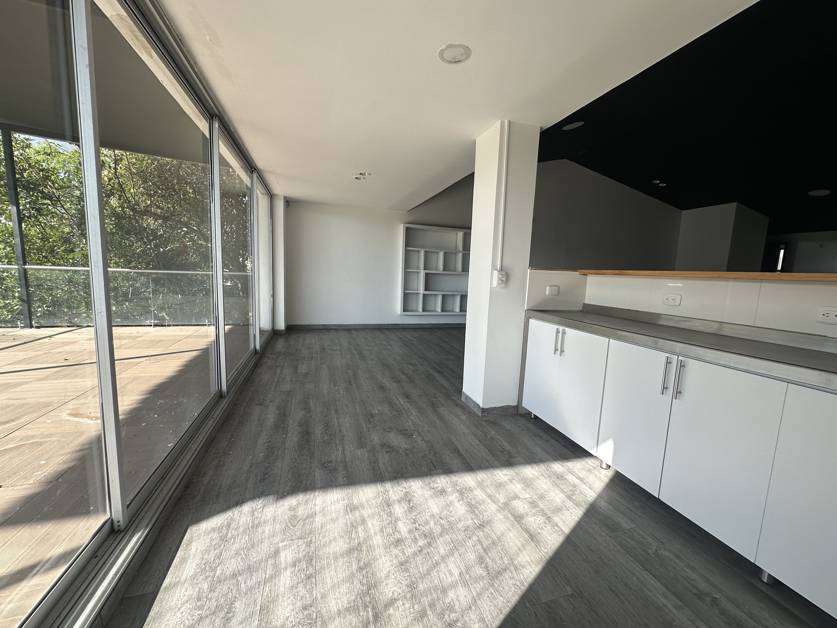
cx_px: 418
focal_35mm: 14
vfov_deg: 85.7
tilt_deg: -7.7
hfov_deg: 102.1
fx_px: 339
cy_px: 314
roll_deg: -4.0
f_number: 2.2
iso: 40
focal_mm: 2.22
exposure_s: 1/498
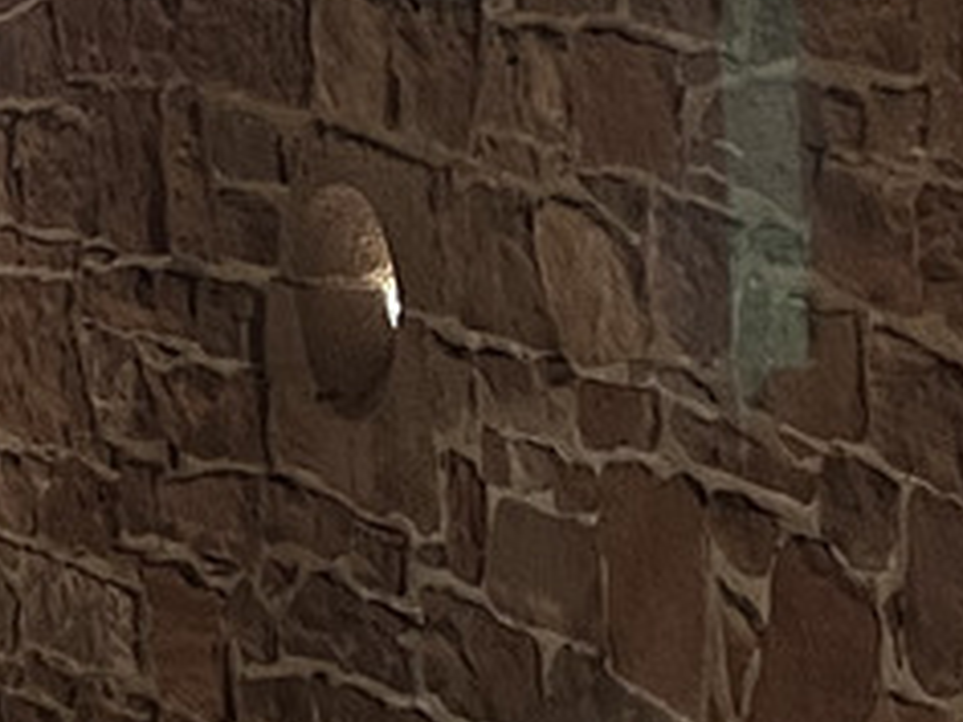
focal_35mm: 132
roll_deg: +2.3
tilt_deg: -4.1
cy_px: 8
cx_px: 171
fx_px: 3672
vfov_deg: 11.1
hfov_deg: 14.8
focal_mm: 5.7
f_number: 1.5
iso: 500
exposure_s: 1/42
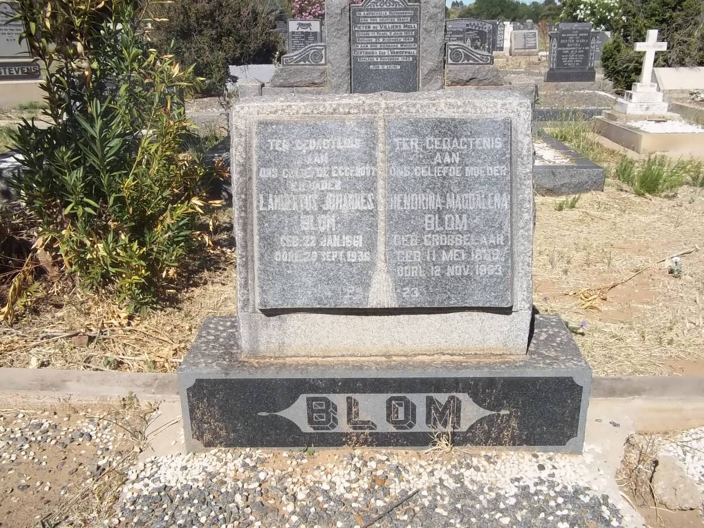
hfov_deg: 56.8
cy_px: 264
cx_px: 352
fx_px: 651
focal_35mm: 32
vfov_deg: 44.2
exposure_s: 1/500
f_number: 5.5
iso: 80
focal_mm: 5.7
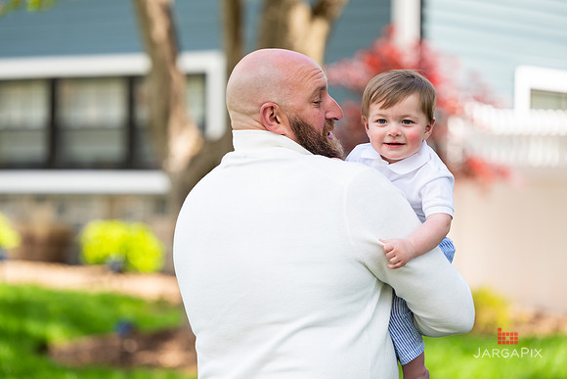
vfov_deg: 9.2
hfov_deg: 13.7
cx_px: 284
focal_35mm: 150
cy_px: 179
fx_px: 2364
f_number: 3.2
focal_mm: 135
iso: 200
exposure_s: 1/640
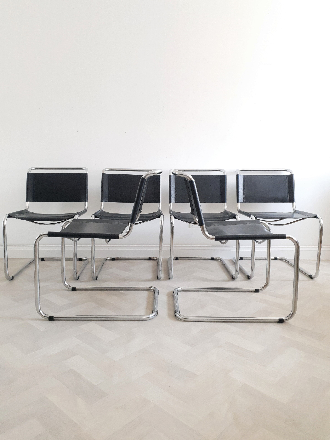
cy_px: 214
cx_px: 166
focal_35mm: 27
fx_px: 343
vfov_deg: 65.3
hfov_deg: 51.4
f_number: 1.5
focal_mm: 4.3
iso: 200
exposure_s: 1/291
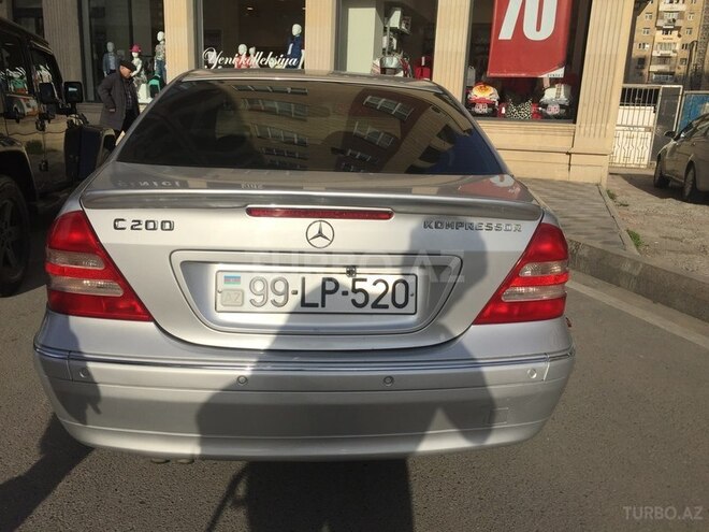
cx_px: 354
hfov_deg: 61.7
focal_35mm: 29
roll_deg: -2.6
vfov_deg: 48.2
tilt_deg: -14.0
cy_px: 266
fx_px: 594
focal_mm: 4.15
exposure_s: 1/3968
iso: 32
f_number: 2.2
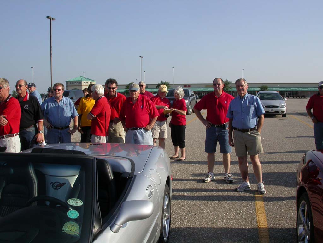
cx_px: 162
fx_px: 355
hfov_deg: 49.0
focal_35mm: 38
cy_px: 122
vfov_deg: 37.7
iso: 100
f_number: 7.5
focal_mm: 7.85
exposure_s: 1/324
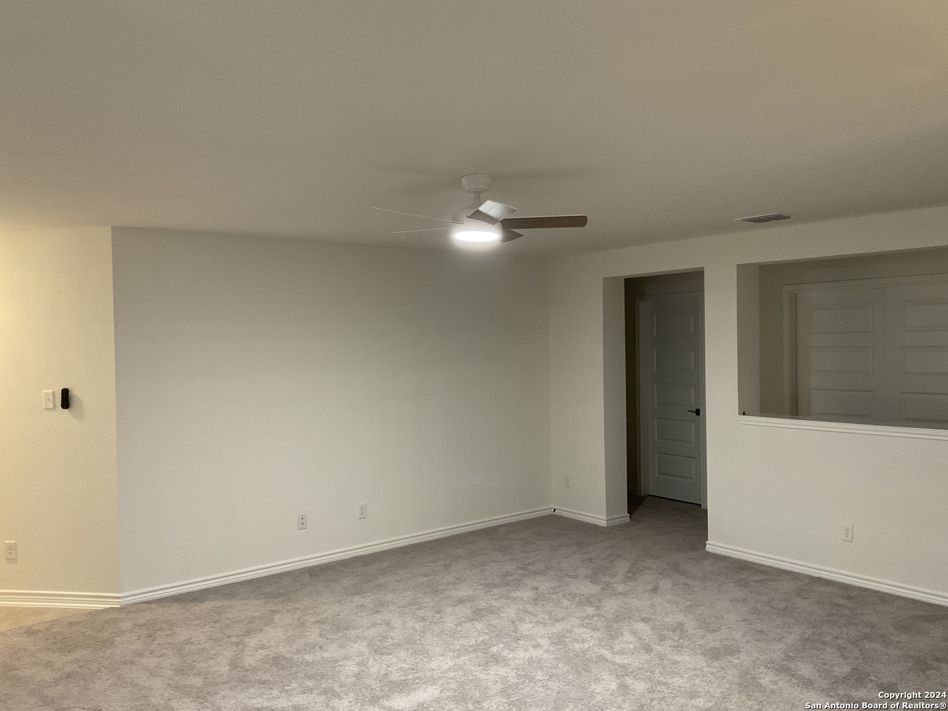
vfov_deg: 48.2
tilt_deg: -1.0
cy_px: 356
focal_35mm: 29
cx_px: 474
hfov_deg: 61.7
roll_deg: -0.2
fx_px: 794
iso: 200
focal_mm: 3
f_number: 1.8
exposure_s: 1/60
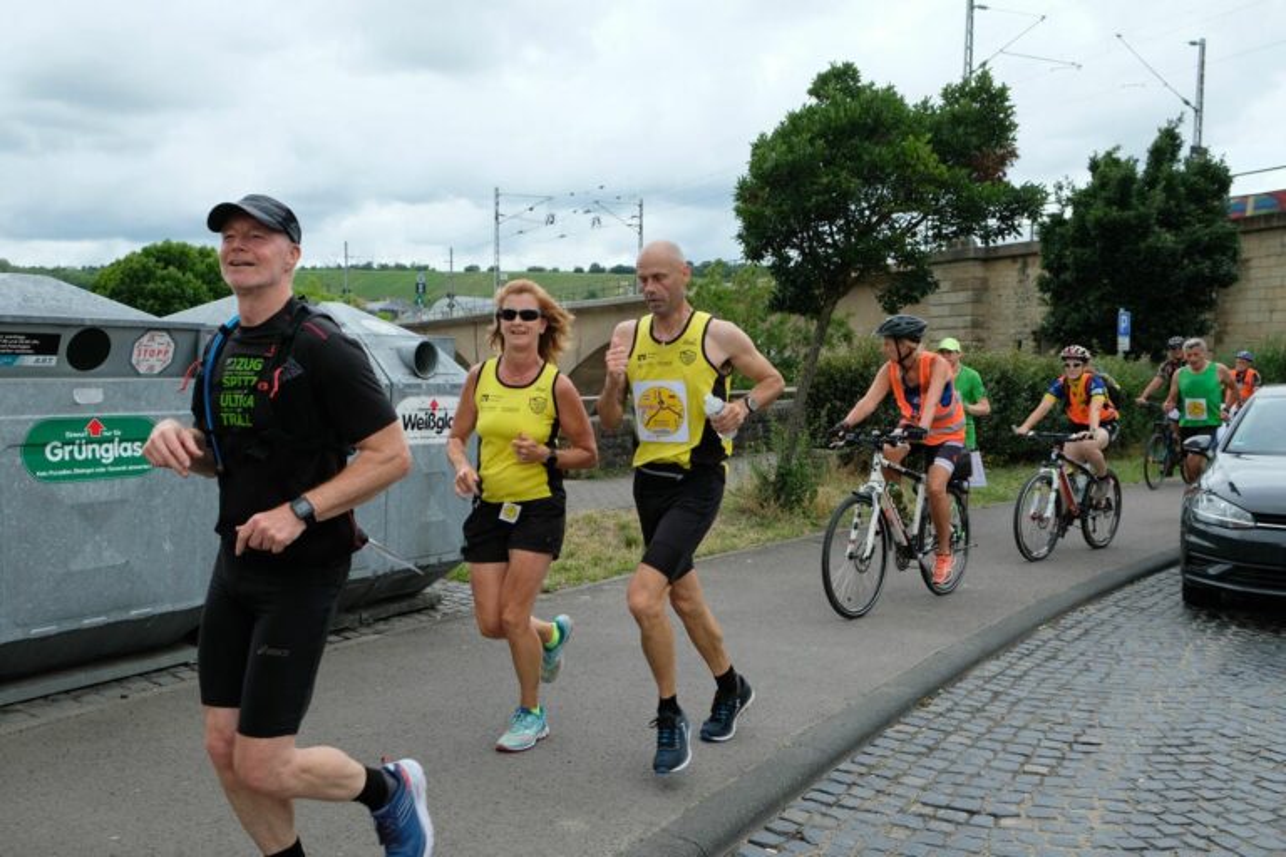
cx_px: 643
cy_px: 428
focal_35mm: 32
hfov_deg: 58.7
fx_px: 1143
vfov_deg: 41.1
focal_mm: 21.4
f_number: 5.6
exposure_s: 1/550
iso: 400
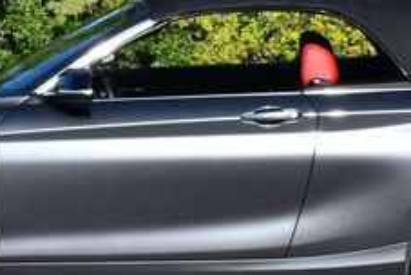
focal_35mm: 197
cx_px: 208
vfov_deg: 7.0
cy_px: 36
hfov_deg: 10.4
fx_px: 2252
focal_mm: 35
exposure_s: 1/250
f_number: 8
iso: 125
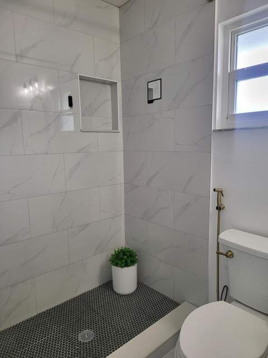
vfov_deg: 71.6
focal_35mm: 24
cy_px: 179
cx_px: 134
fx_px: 248
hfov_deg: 56.8
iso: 160
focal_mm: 5
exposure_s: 1/120
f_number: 1.8
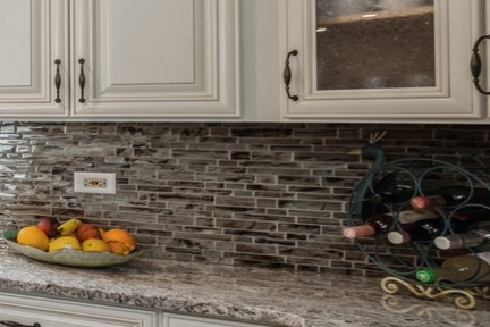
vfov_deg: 29.7
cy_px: 114
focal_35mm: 45
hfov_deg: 21.5
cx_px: -424
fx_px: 612
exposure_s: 1/4
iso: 100
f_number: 10
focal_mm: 12
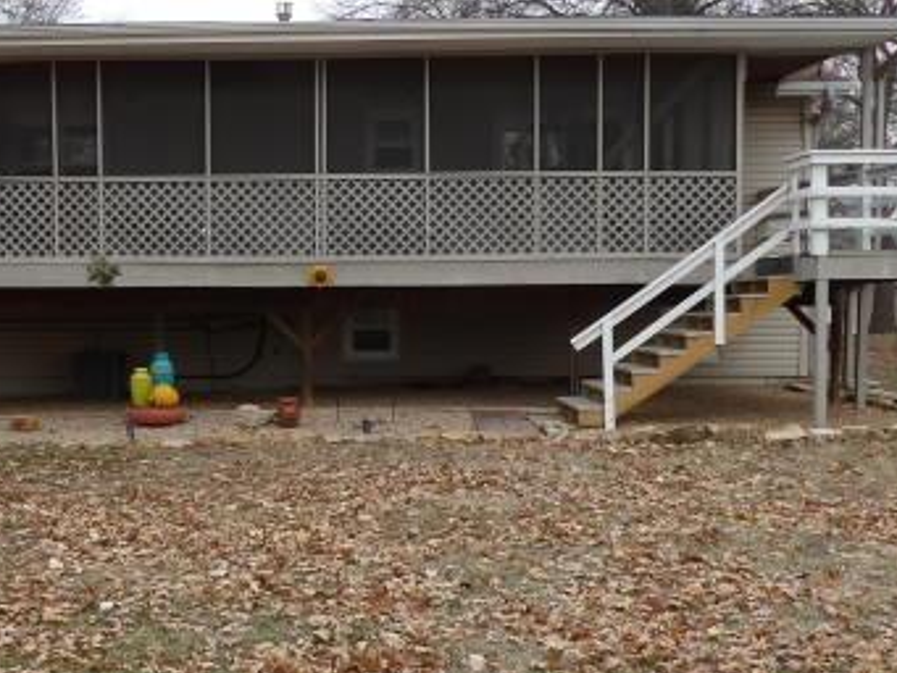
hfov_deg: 41.5
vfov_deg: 32.2
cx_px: 295
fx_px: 1166
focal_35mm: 45
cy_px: 334
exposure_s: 1/294
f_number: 3.2
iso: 100
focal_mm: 4.3
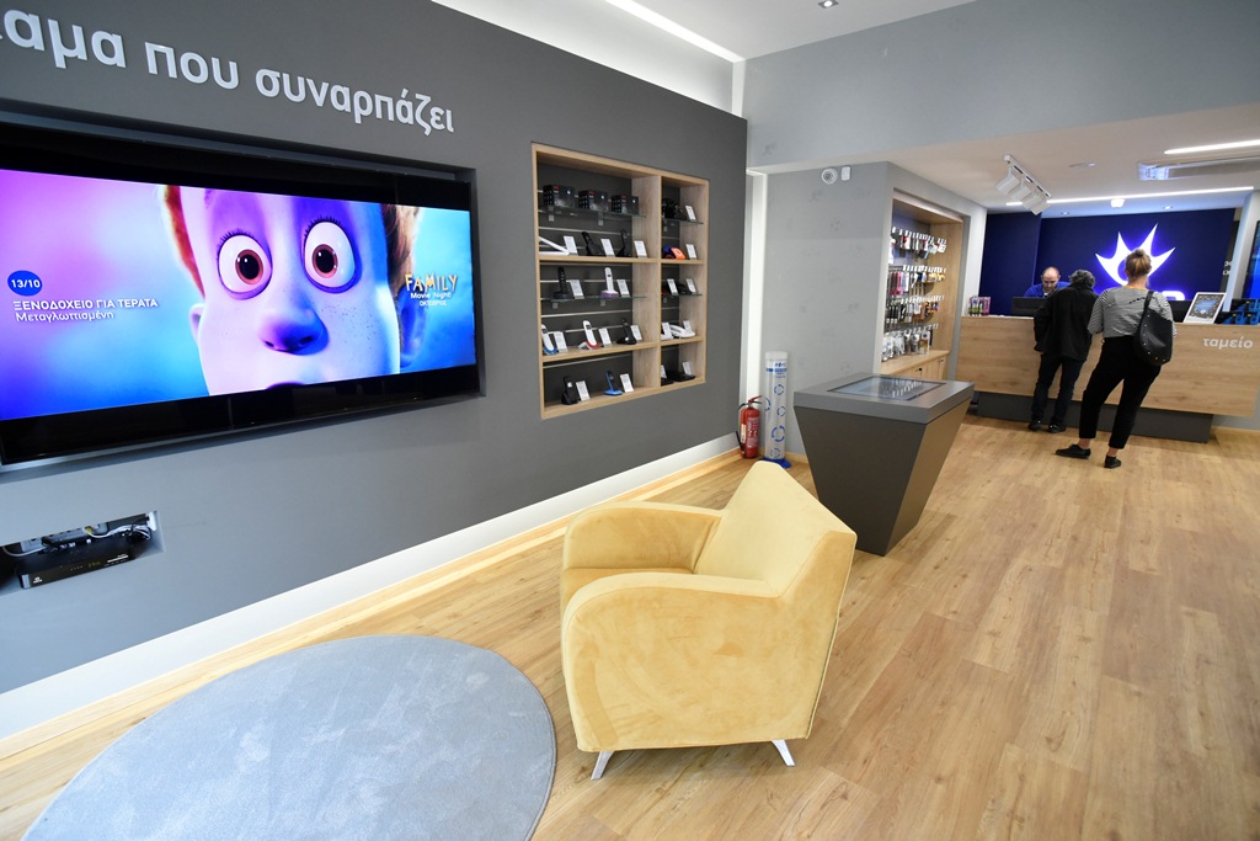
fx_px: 595
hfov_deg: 93.3
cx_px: 630
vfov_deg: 70.5
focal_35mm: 17
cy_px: 420
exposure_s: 1/200
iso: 3200
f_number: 5.6
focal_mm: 17
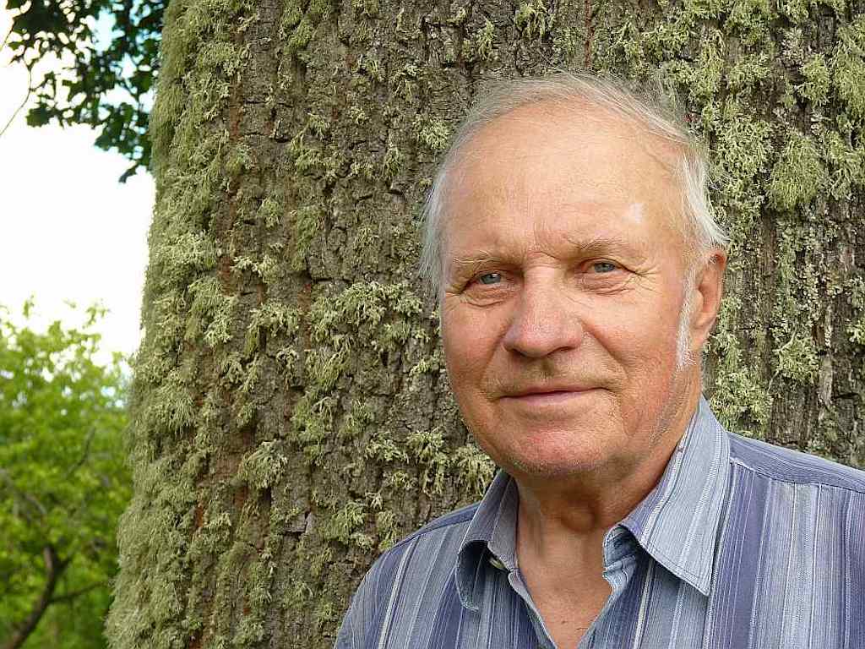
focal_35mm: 91
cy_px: 324
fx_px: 2274
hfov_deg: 21.5
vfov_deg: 16.2
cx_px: 432
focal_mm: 16.1
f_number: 4
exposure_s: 1/160
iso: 100
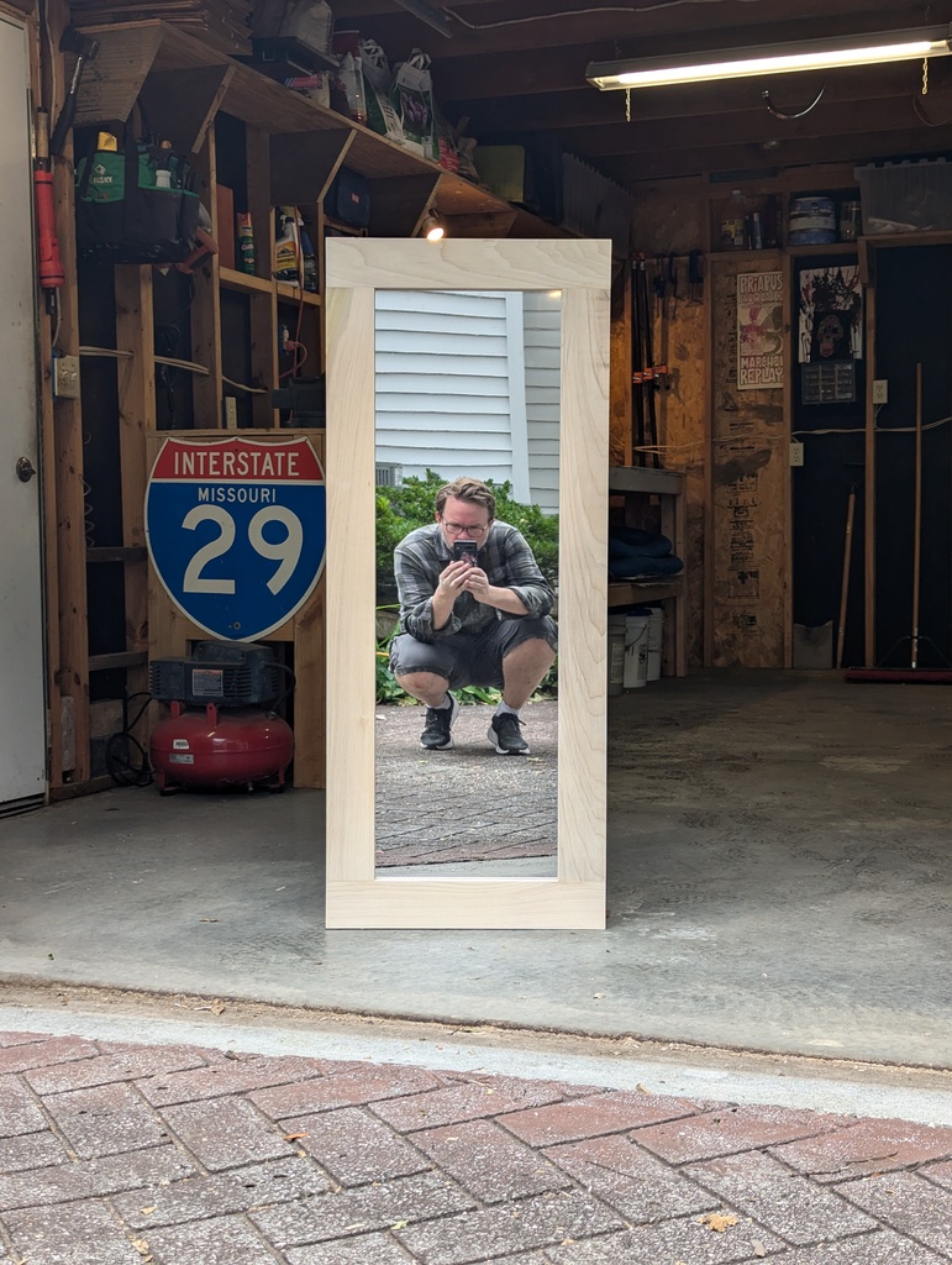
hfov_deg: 30.3
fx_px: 1756
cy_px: 632
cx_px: 476
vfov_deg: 39.6
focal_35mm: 48
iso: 49
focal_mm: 6.81
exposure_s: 1/120
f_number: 1.85
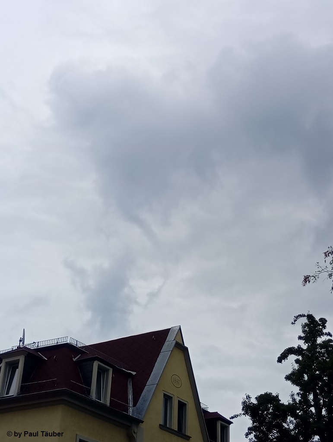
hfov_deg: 27.1
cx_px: 166
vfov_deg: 35.5
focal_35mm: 54
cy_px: 221
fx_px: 691
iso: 50
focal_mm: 3.84
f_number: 1.8
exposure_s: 1/1021
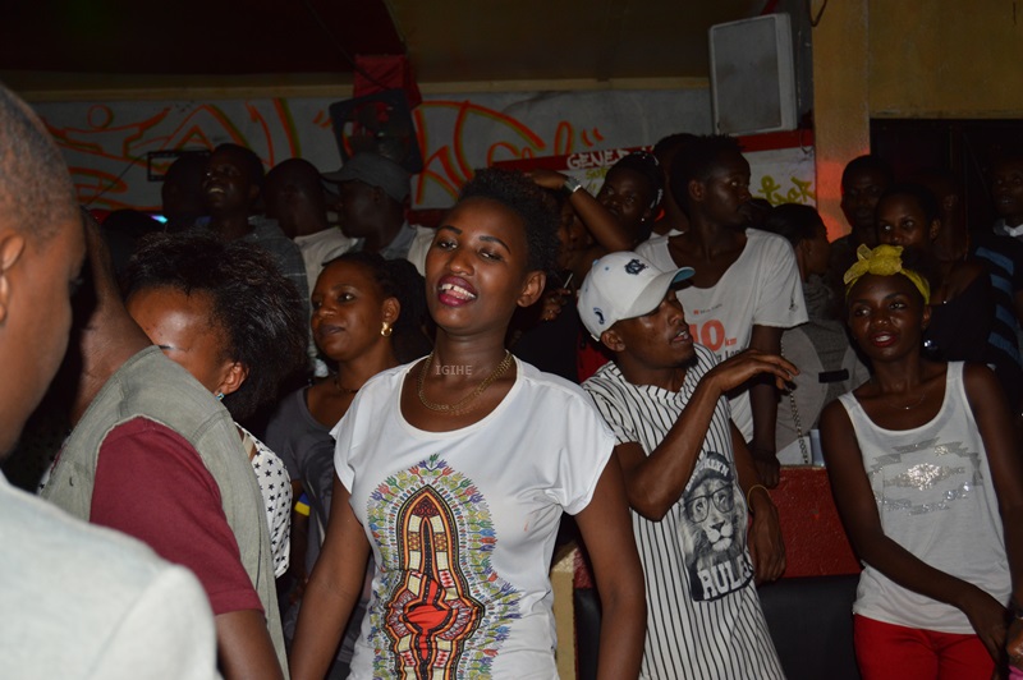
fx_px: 1107
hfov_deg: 49.6
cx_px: 512
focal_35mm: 39
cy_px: 340
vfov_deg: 34.2
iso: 400
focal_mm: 26
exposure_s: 1/60
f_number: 4
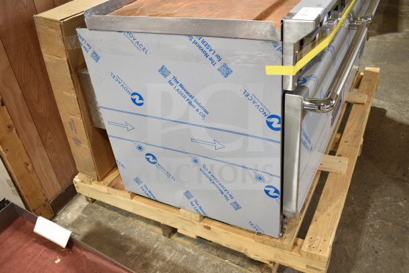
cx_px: 204
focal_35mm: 32
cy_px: 136
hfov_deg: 59.5
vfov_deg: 41.7
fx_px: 358
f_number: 3.8
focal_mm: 21
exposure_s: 1/30
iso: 280
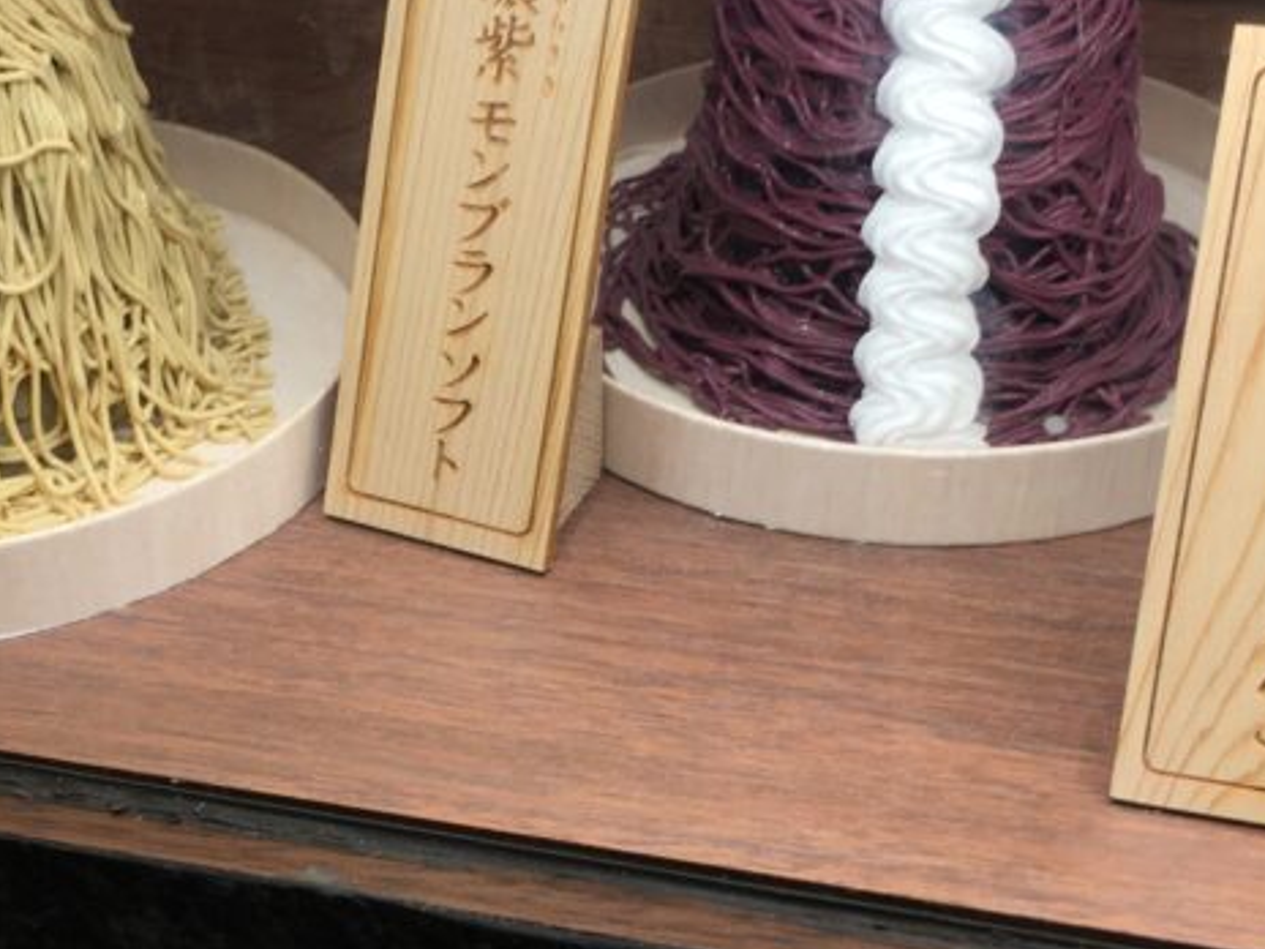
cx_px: 469
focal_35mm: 64
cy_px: 534
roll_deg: +2.2
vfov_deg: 22.9
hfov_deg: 30.1
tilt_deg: -35.5
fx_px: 2339
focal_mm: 4.15
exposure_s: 1/60
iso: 32
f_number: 2.2
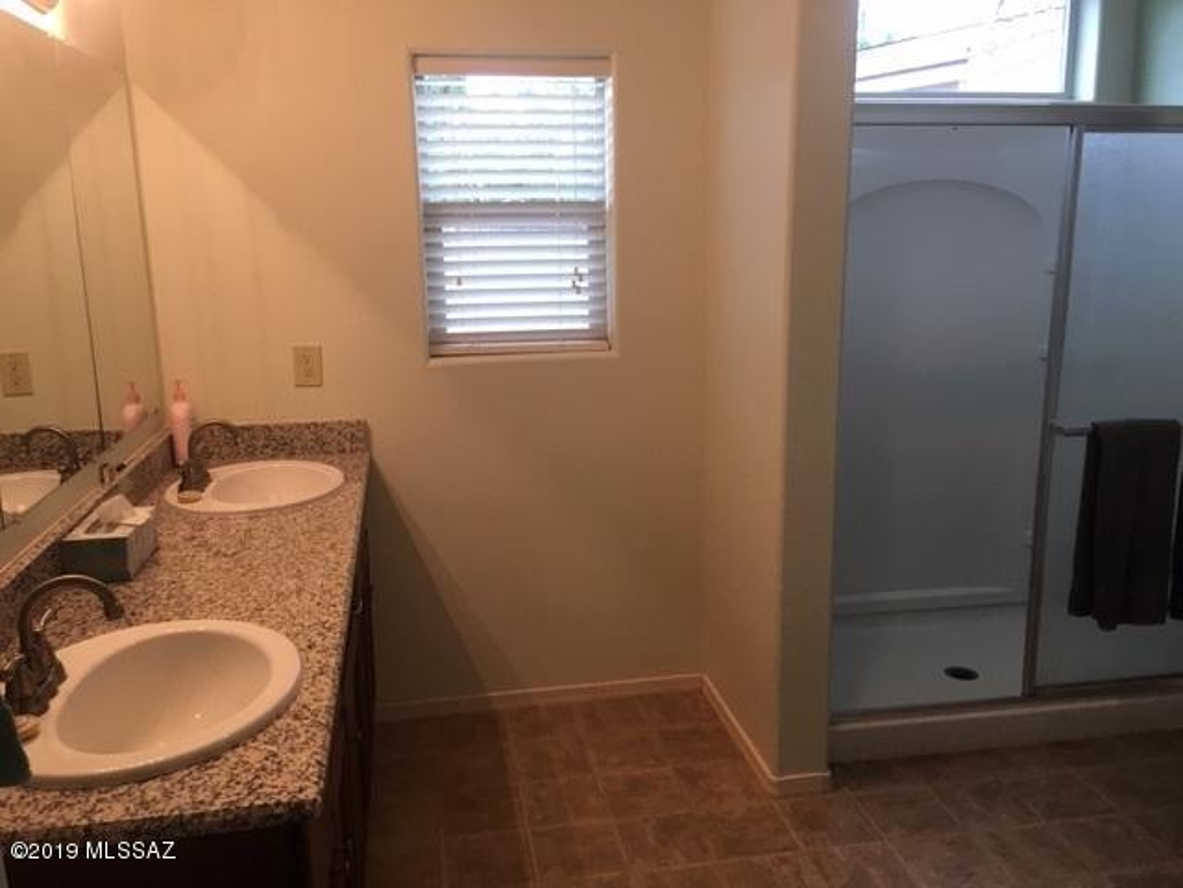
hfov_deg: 61.7
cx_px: 592
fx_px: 991
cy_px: 444
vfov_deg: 48.2
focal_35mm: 29
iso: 25
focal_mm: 4.15
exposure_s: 1/30
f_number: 2.2
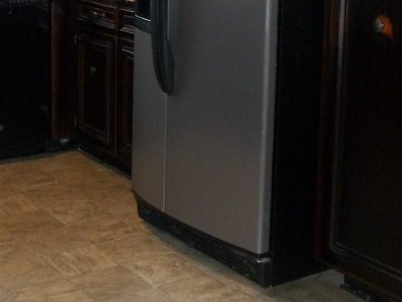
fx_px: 894
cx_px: 164
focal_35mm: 77
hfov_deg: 25.3
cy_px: -8
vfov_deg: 18.6
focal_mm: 5.7
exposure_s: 1/40
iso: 250
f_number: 2.9
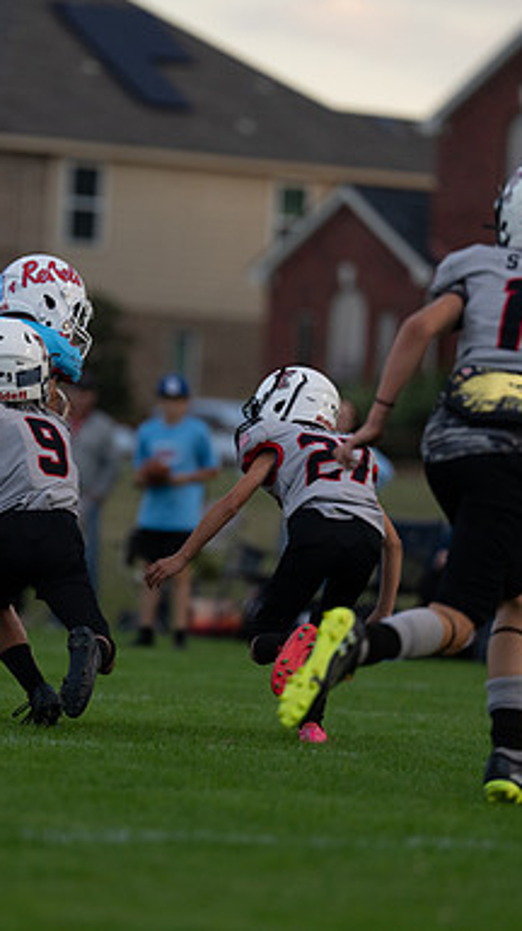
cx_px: 128
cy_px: 466
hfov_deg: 3.8
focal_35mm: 316
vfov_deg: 6.8
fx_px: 7791
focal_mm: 200
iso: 1000
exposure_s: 1/1250
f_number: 2.8
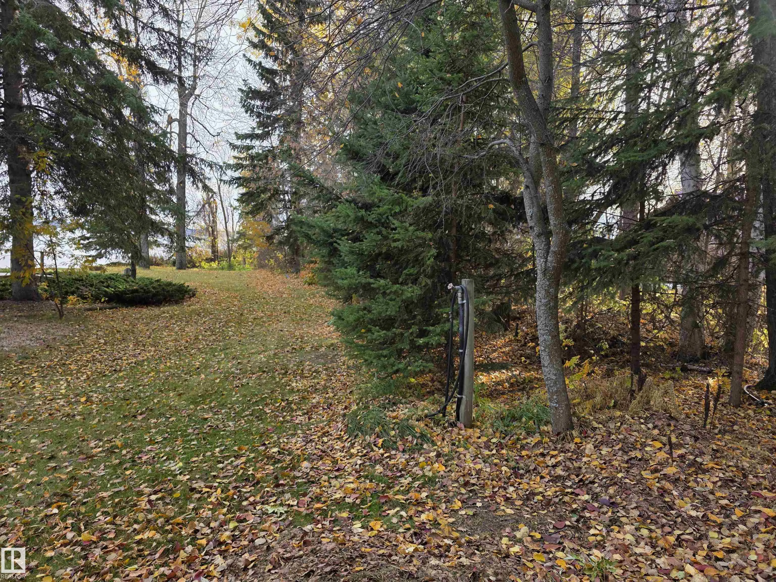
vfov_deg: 58.9
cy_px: 291
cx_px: 388
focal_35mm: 23
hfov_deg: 73.9
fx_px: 516
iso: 50
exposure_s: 1/359
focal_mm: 6.3
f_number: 1.7
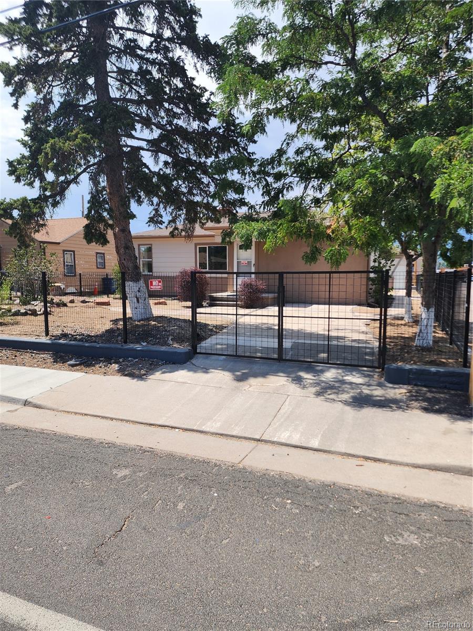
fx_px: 419
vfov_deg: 73.9
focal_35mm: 23
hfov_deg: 58.9
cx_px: 236
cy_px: 316
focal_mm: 6.4
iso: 12
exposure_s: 1/857
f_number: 1.8
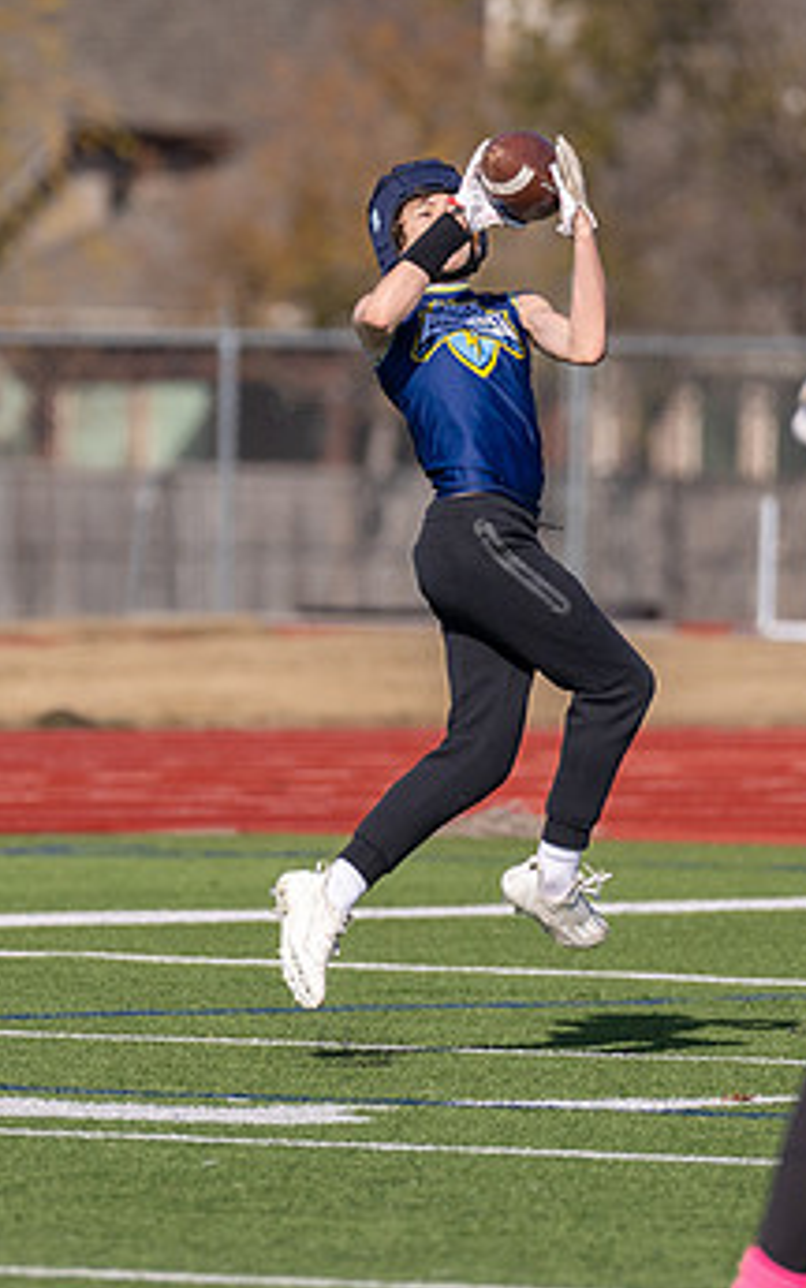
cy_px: 409
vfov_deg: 3.4
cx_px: 329
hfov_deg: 2.1
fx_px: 21553
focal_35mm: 614
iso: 160
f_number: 2.8
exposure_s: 1/5000
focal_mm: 200
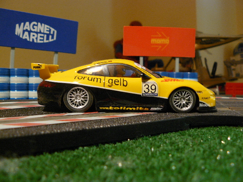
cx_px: 122
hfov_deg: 51.4
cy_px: 91
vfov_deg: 39.7
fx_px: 253
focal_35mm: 36
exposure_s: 1/2.5
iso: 200
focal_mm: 6
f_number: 2.8
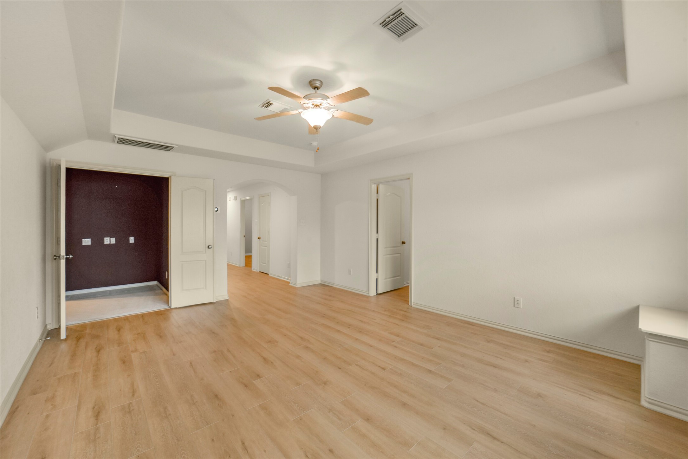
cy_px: 230
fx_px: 268
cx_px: 344
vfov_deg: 81.2
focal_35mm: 14
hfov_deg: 104.2
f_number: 11
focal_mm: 14
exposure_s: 1/10
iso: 500
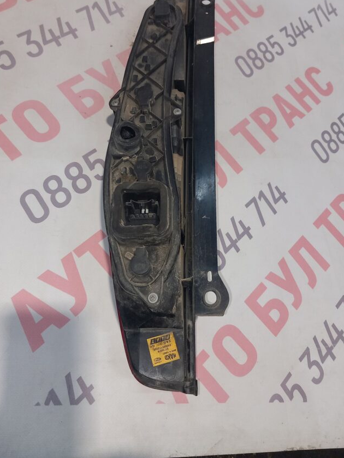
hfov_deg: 46.8
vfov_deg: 59.8
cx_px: 171
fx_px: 398
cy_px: 205
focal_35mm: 30
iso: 64
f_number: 1.8
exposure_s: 1/50
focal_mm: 4
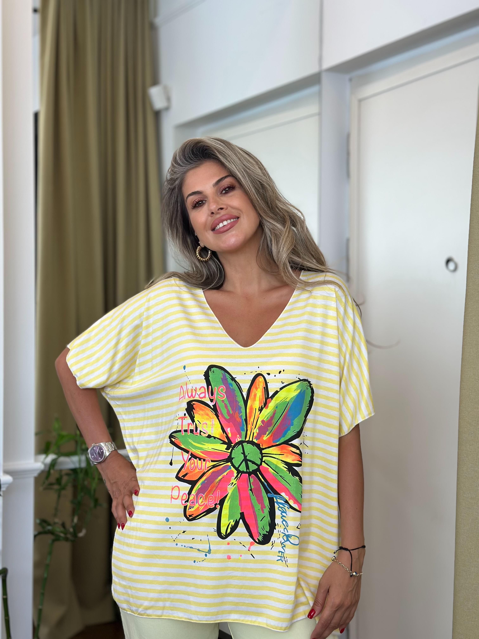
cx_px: 240
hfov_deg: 30.3
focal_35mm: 48
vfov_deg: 39.7
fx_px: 886
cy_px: 320
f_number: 1.78
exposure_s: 1/245
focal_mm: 6.86
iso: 80
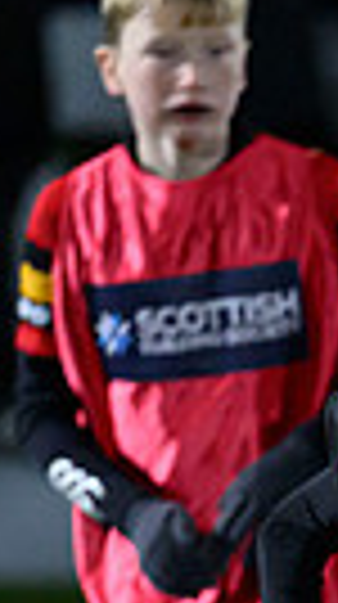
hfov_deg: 1.0
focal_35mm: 1208
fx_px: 19320
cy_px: 1161
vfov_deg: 1.8
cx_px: 1013
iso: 6400
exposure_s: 1/1600
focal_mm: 190
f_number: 3.2
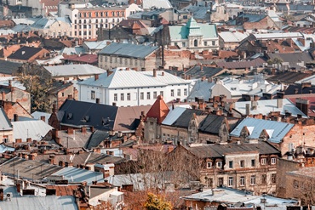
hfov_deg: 8.8
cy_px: -16
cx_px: -80
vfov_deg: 6.0
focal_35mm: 230
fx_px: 2013
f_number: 4.5
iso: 100
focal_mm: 85
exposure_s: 1/1000
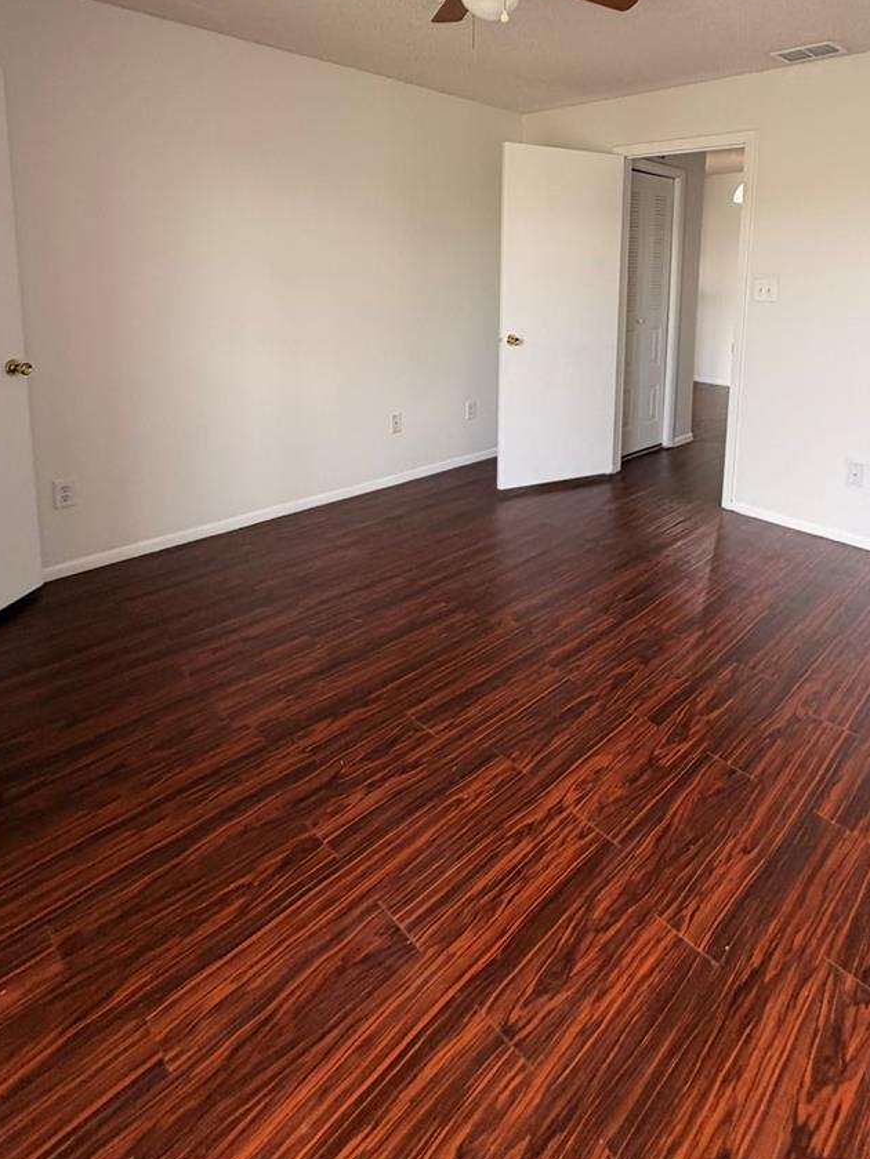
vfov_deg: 78.0
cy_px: 350
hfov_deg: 65.1
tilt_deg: -7.7
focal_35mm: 20
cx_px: 541
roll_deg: -2.0
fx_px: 670
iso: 160
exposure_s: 1/60
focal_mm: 2.22
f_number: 2.2
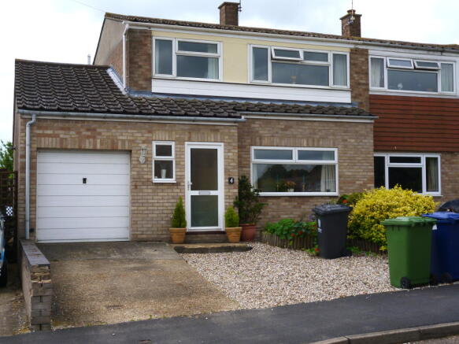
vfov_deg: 30.3
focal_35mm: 48
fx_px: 636
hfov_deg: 39.7
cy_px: 172
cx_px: 230
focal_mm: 8.6
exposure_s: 1/200
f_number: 4
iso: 100
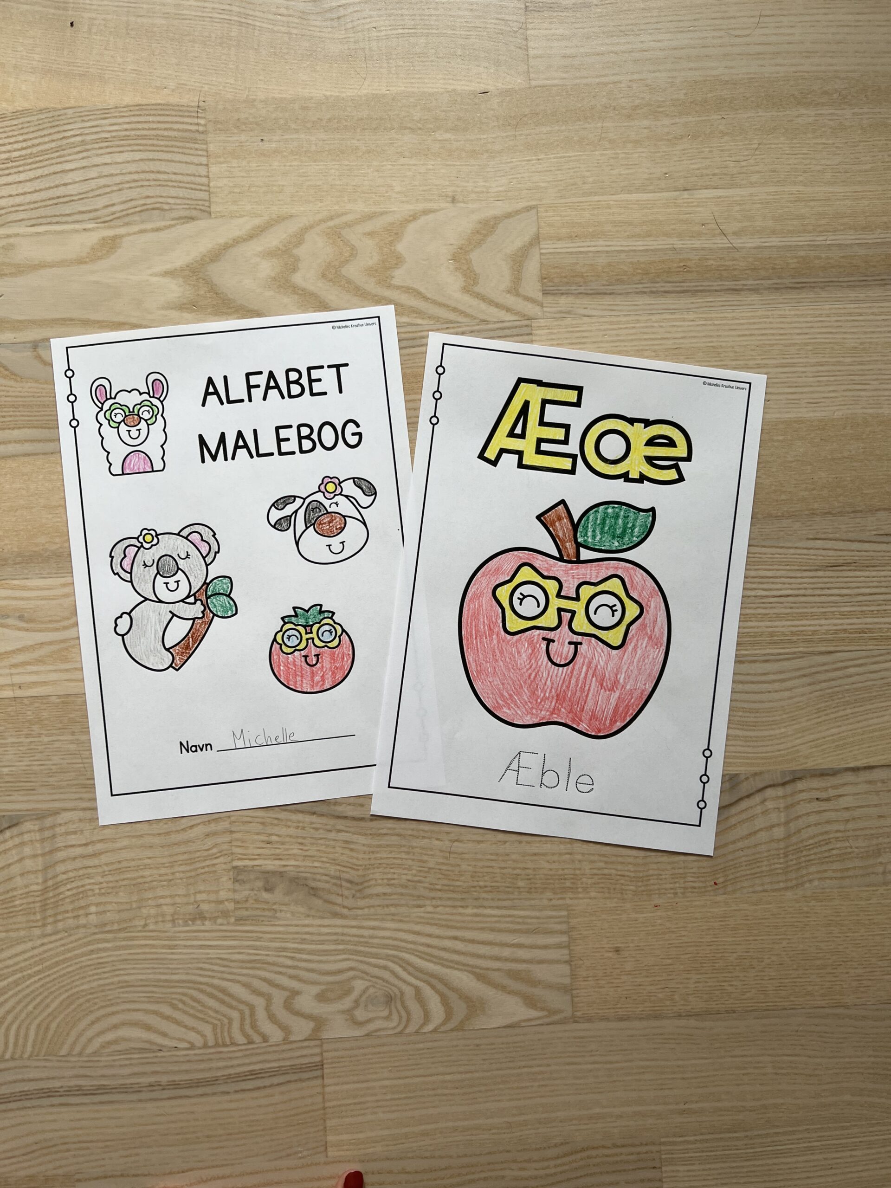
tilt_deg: -88.0
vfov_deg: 67.3
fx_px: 892
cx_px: 446
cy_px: 594
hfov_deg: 53.1
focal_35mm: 26
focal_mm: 5.7
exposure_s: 1/121
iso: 64
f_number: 1.5
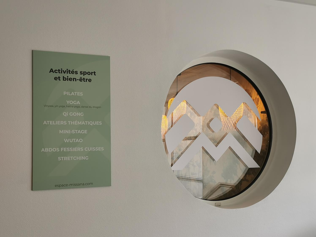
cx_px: 158
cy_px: 118
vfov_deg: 32.2
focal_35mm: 45
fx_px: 411
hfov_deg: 42.1
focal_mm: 5.58
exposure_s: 1/100
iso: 64
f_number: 1.8
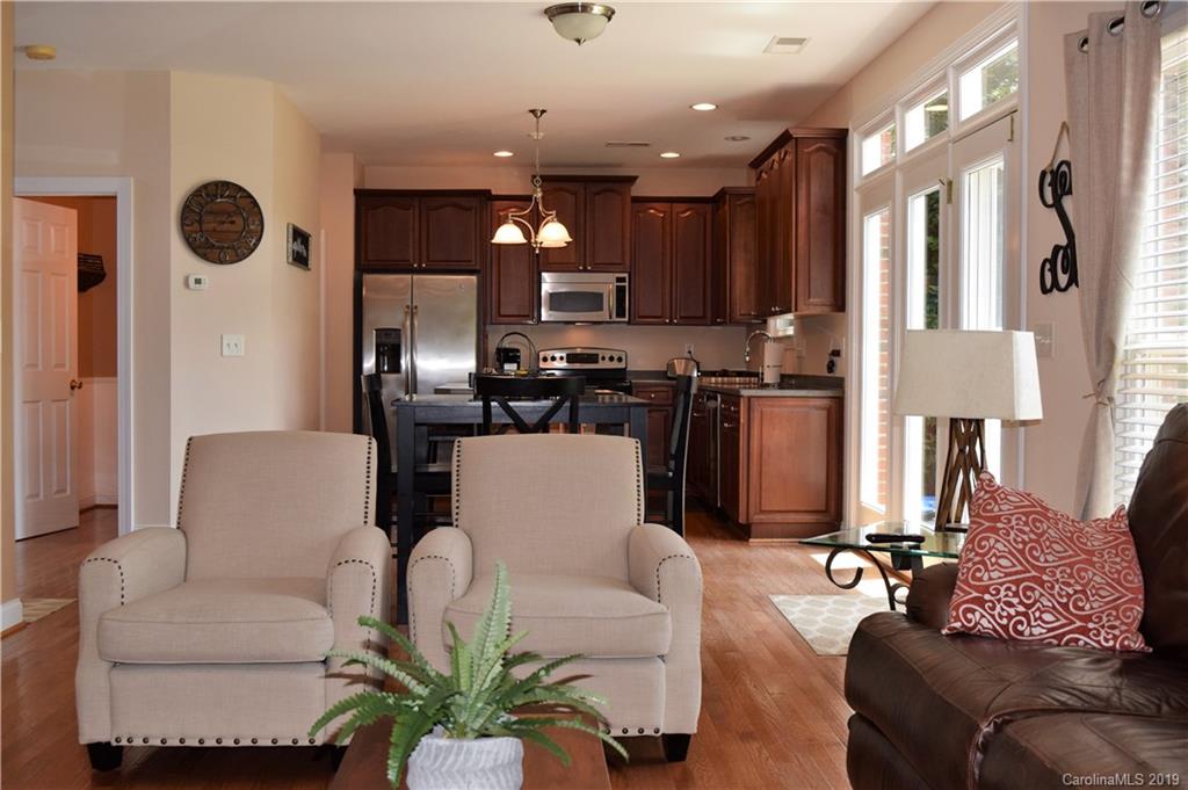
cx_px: 594
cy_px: 395
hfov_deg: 53.2
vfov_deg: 36.8
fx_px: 1187
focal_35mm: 36
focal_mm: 24
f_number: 5.6
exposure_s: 1/125
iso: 720
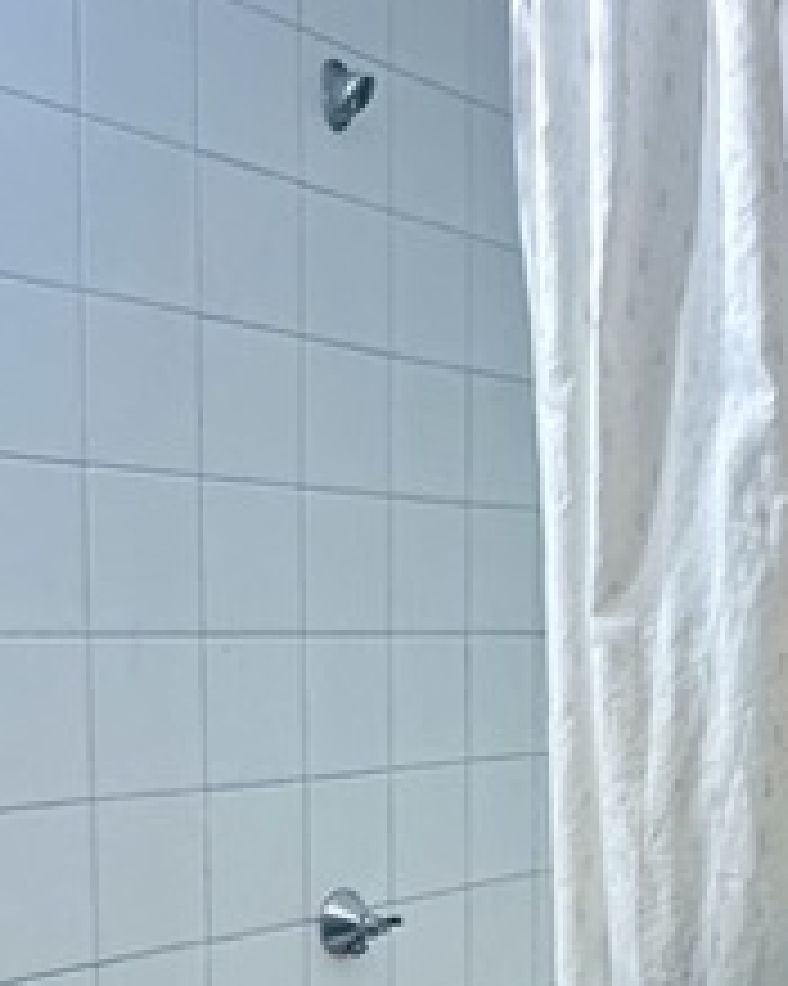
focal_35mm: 64
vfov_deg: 28.7
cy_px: 833
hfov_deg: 23.8
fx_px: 1867
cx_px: 495
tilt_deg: -5.7
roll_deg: -1.0
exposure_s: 1/50
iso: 160
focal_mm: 2.22
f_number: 2.2
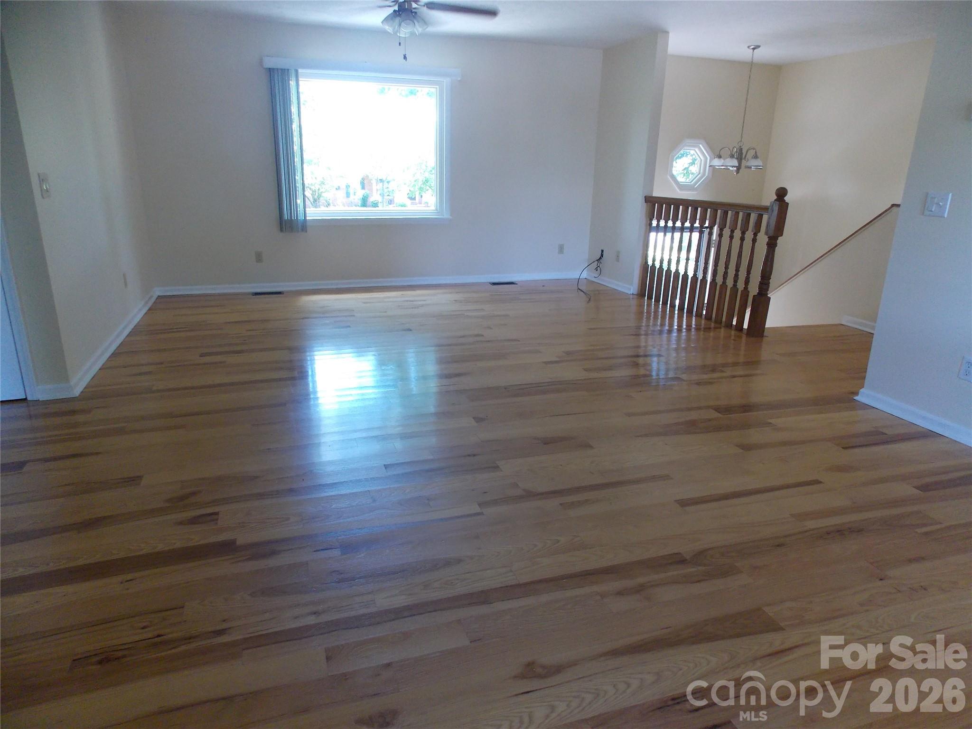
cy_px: 364
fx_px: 646
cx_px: 486
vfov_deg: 58.9
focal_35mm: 23
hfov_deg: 73.9
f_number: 3.1
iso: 200
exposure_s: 1/30
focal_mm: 4
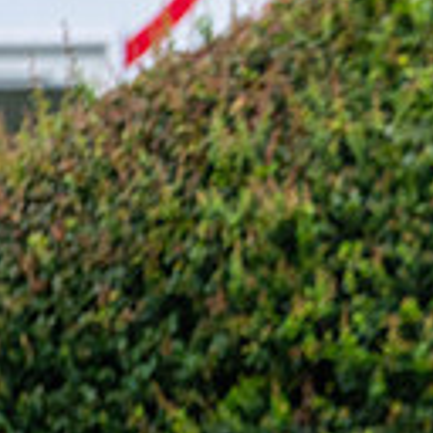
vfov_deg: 1.5
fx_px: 16303
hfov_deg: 1.5
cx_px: 951
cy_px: 577
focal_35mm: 1152
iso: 800
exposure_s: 1/1000
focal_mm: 300
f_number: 4
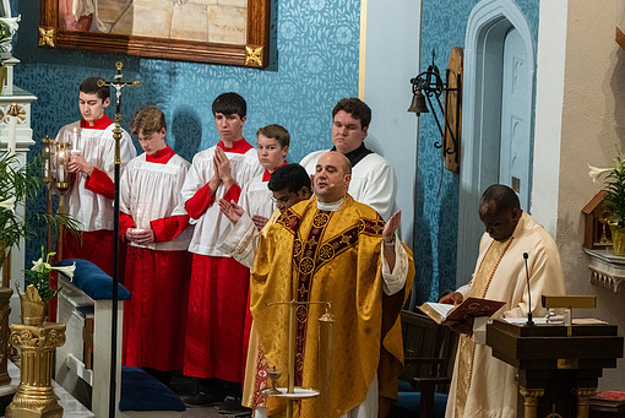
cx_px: 390
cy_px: 214
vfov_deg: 5.4
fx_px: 4396
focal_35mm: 253
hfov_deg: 8.1
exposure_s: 1/60
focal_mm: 200
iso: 5000
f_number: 9
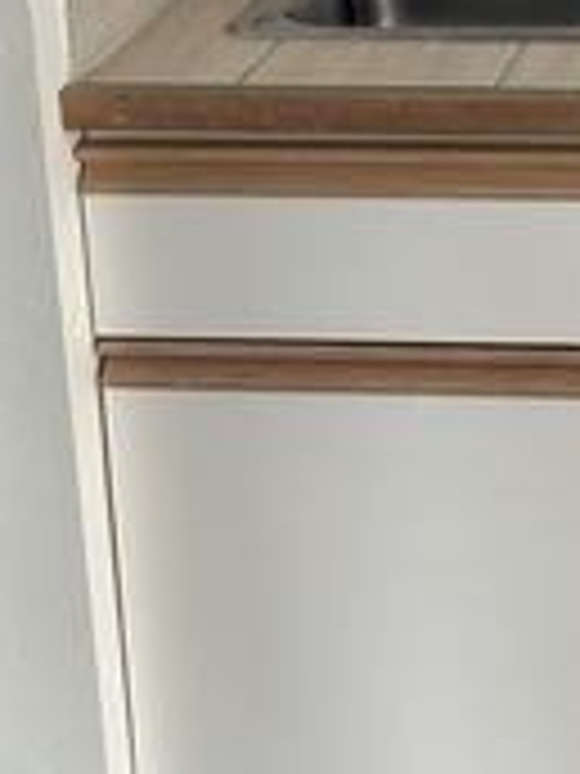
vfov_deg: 18.2
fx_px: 2256
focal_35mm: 101
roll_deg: +3.9
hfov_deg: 14.1
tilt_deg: -9.4
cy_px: -209
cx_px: 755
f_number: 1.5
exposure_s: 1/121
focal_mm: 5.7
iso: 125
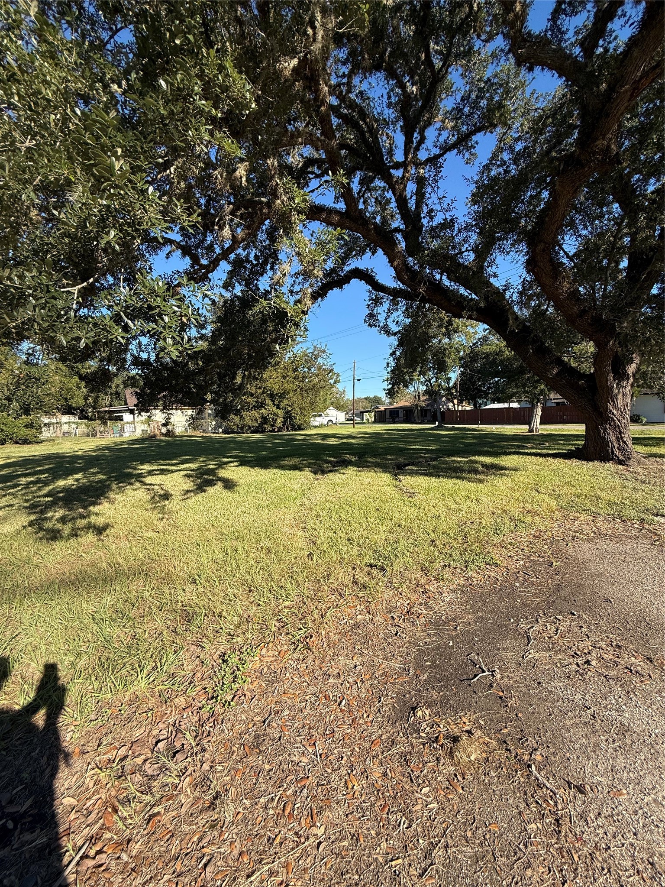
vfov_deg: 102.1
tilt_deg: -3.7
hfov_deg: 85.7
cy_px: 444
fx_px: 359
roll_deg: +1.0
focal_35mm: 14
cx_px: 332
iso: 50
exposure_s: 1/1189
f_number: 2.2
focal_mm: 2.22
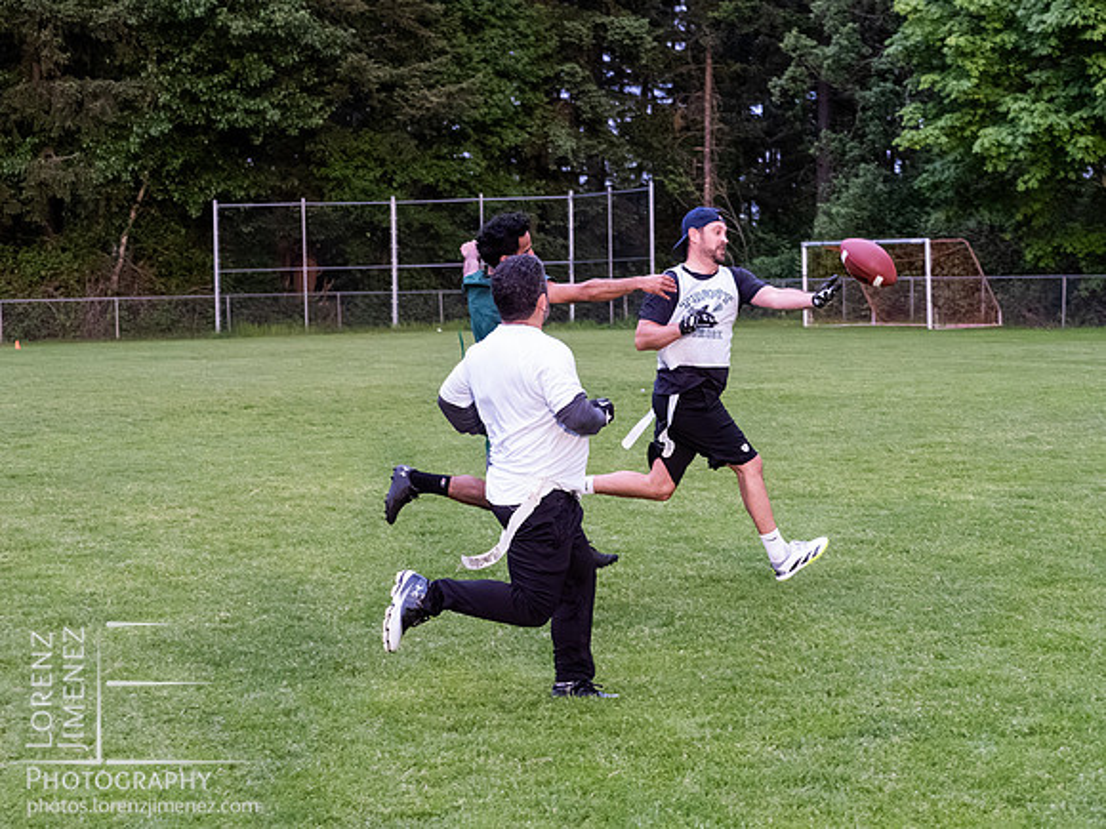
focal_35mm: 80
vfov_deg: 18.4
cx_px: 553
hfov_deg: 24.4
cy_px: 414
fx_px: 2556
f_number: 4
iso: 6400
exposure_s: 1/1250
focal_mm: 40
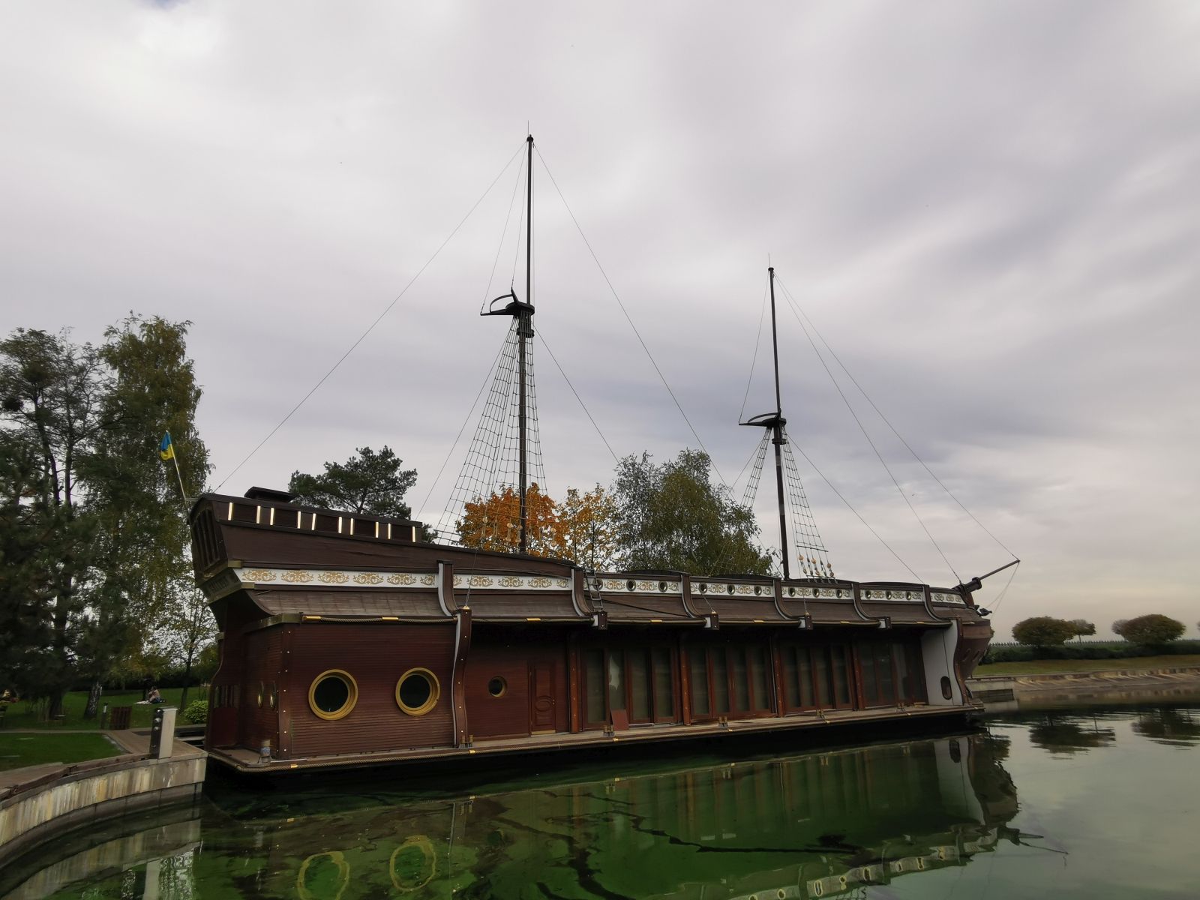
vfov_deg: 61.1
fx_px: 763
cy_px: 450
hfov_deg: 76.4
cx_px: 600
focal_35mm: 22
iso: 50
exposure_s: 1/486
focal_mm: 2.35
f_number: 2.2
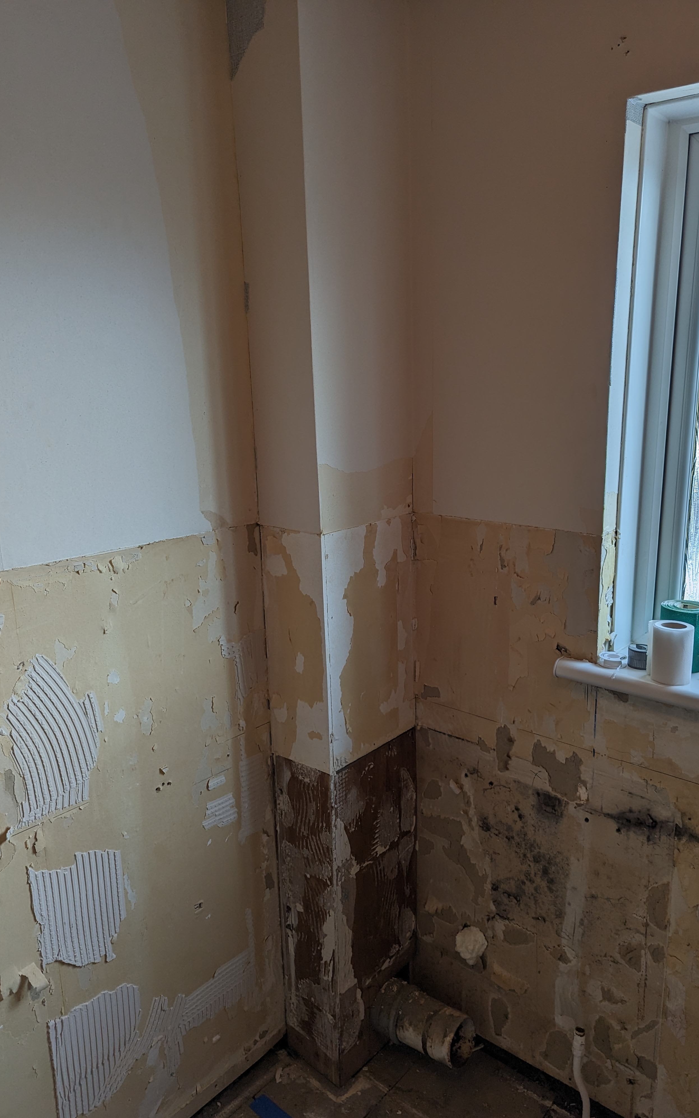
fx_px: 792
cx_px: 403
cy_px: 570
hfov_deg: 47.4
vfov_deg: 70.4
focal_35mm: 26
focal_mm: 6.81
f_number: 1.85
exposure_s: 1/100
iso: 27
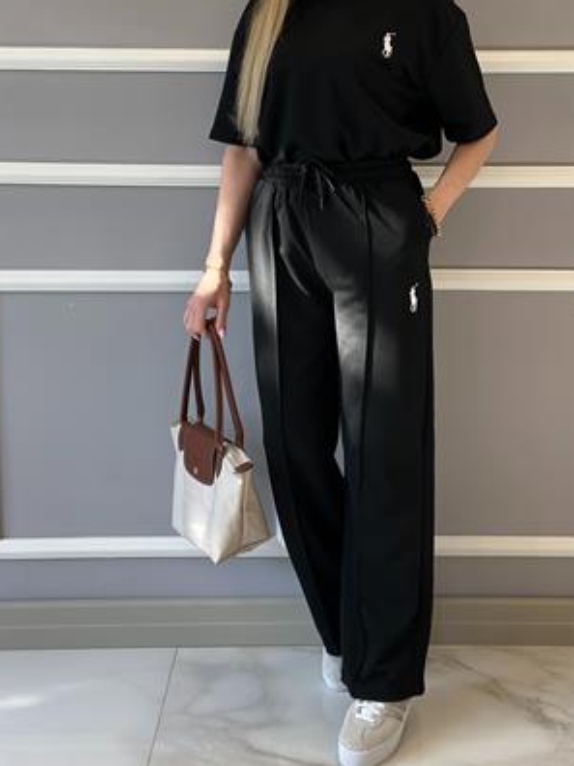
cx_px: 359
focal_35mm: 63
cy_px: 280
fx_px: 1393
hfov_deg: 23.2
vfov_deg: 30.6
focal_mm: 6.86
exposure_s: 1/194
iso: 80
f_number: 1.78
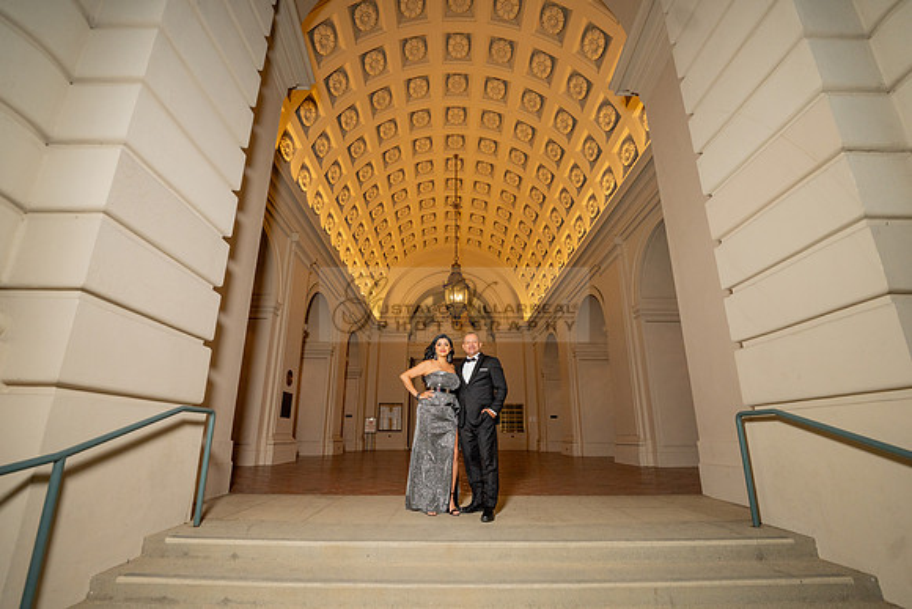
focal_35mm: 15
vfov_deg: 77.0
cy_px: 321
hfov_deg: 100.0
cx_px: 456
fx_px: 382
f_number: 2.8
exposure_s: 1/160
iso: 800
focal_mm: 14
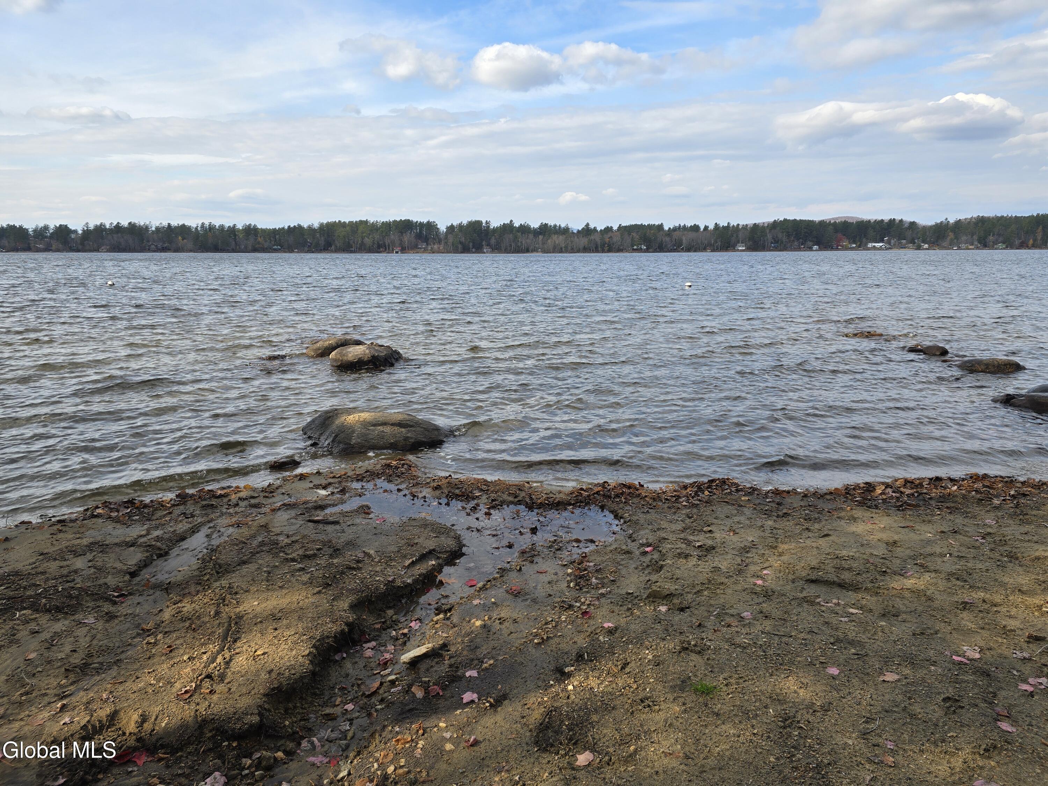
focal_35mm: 23
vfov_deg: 58.9
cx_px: 524
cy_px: 393
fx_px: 696
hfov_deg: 73.9
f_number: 1.7
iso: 12
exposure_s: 1/466
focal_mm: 6.3
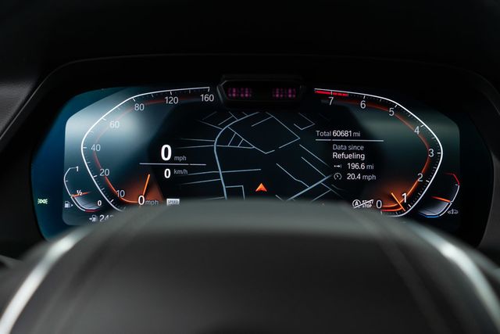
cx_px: 250
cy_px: 167
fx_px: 583
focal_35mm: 42
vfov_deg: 31.9
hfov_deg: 46.4
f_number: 3.2
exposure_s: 1/40
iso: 640
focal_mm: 28
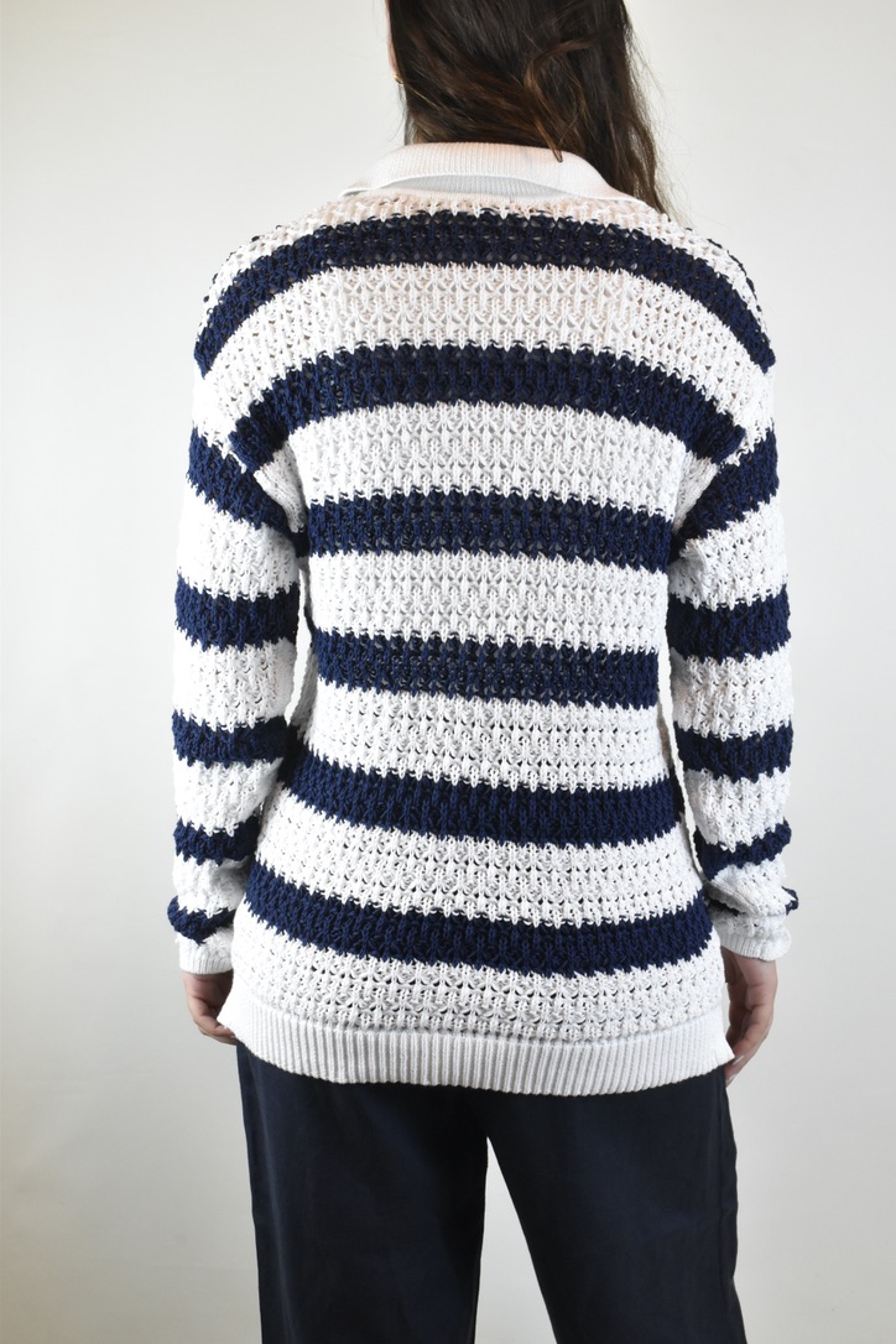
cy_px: 672
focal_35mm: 45
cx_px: 448
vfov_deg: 43.6
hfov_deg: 29.9
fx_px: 1680
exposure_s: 1/60
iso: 1600
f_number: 16
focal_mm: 30
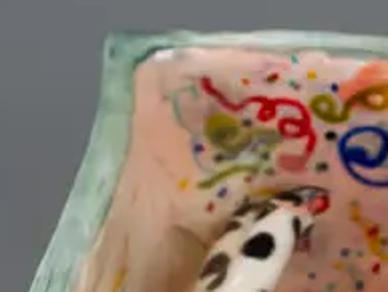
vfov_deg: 6.3
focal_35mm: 233
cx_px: 879
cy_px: 489
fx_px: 2613
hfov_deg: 8.0
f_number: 5.6
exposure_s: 1/500
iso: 2500
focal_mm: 22
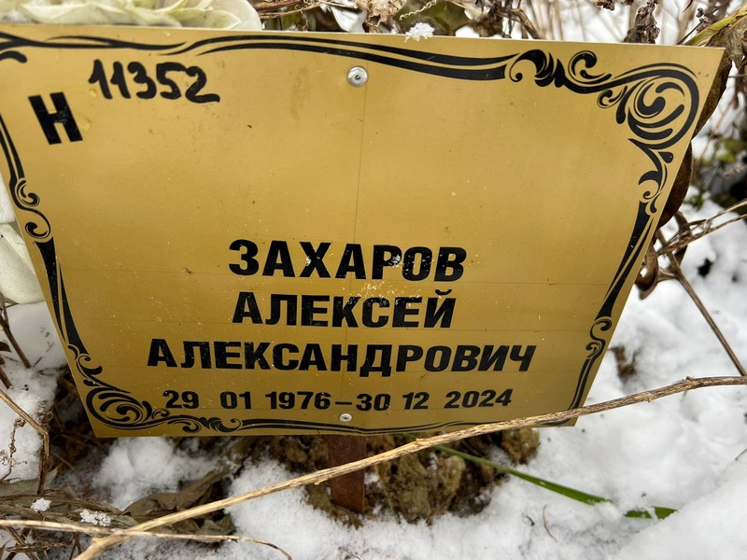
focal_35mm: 26
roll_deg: +13.1
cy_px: 280
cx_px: 374
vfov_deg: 53.1
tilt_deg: -43.2
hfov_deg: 67.3
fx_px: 561
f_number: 1.5
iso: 40
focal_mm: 5.7
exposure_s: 1/121
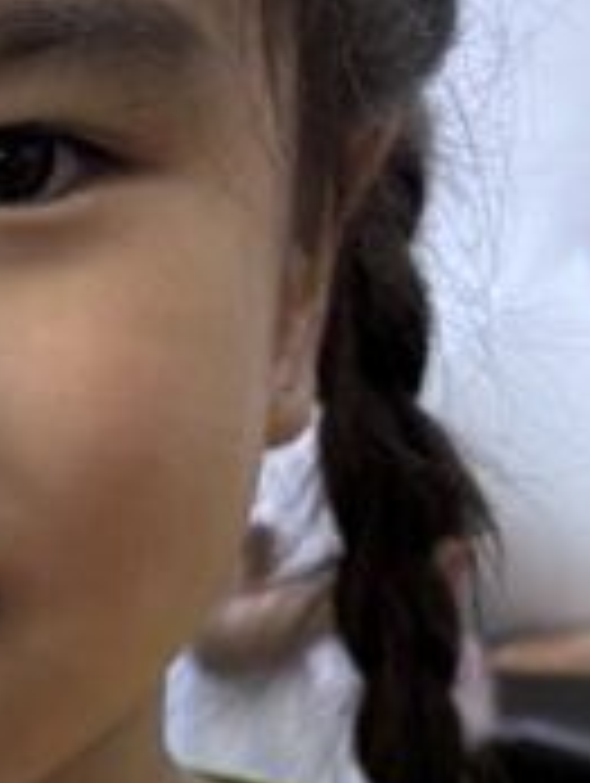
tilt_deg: -15.8
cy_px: 914
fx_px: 3378
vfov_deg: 12.9
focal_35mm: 149
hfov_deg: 9.9
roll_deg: +5.7
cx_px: -63
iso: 100
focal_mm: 5.96
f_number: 1.6
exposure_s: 1/100
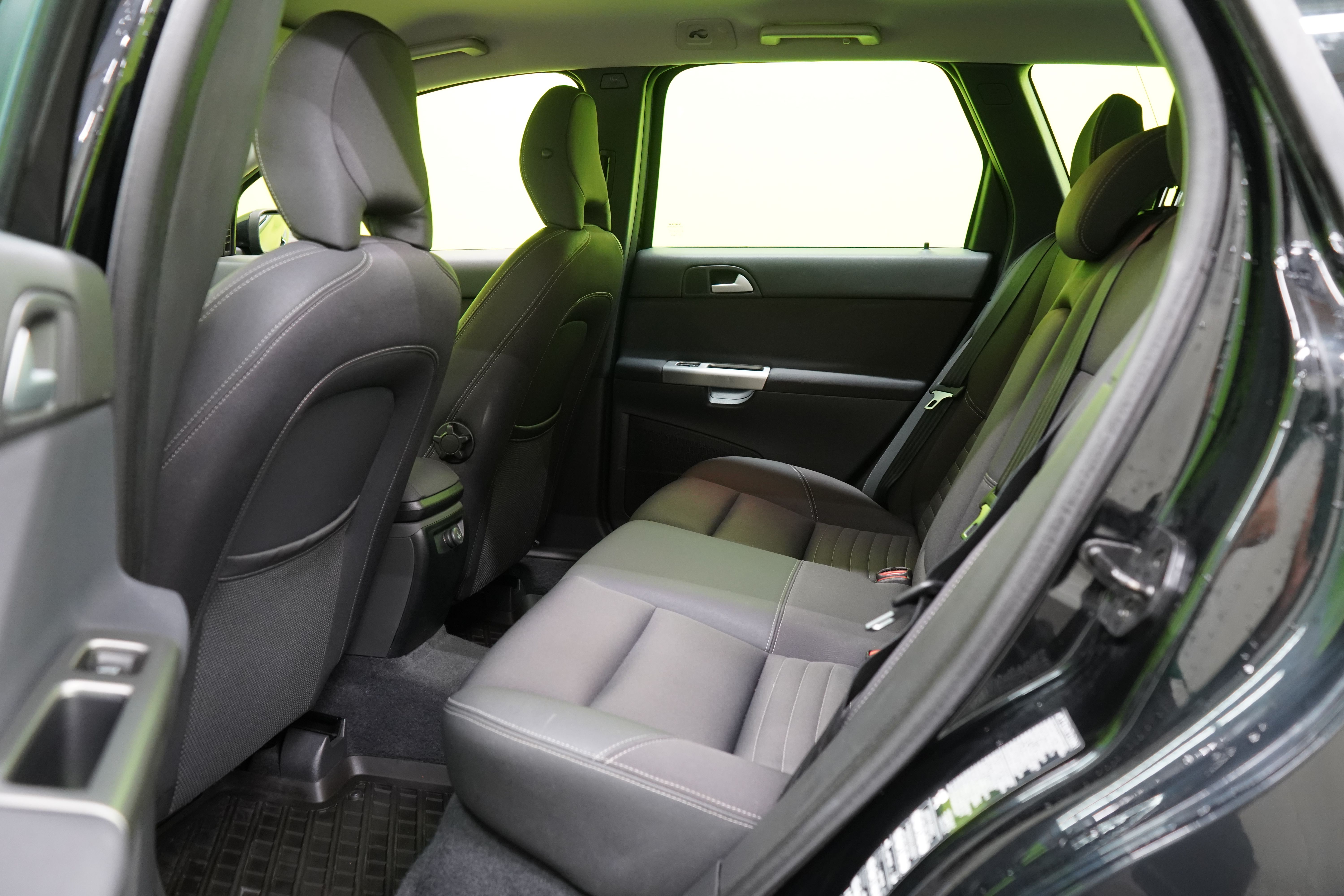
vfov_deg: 46.4
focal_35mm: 28
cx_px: 672
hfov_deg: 65.5
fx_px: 1045
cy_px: 448
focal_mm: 28
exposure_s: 1/25
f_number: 5
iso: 3200
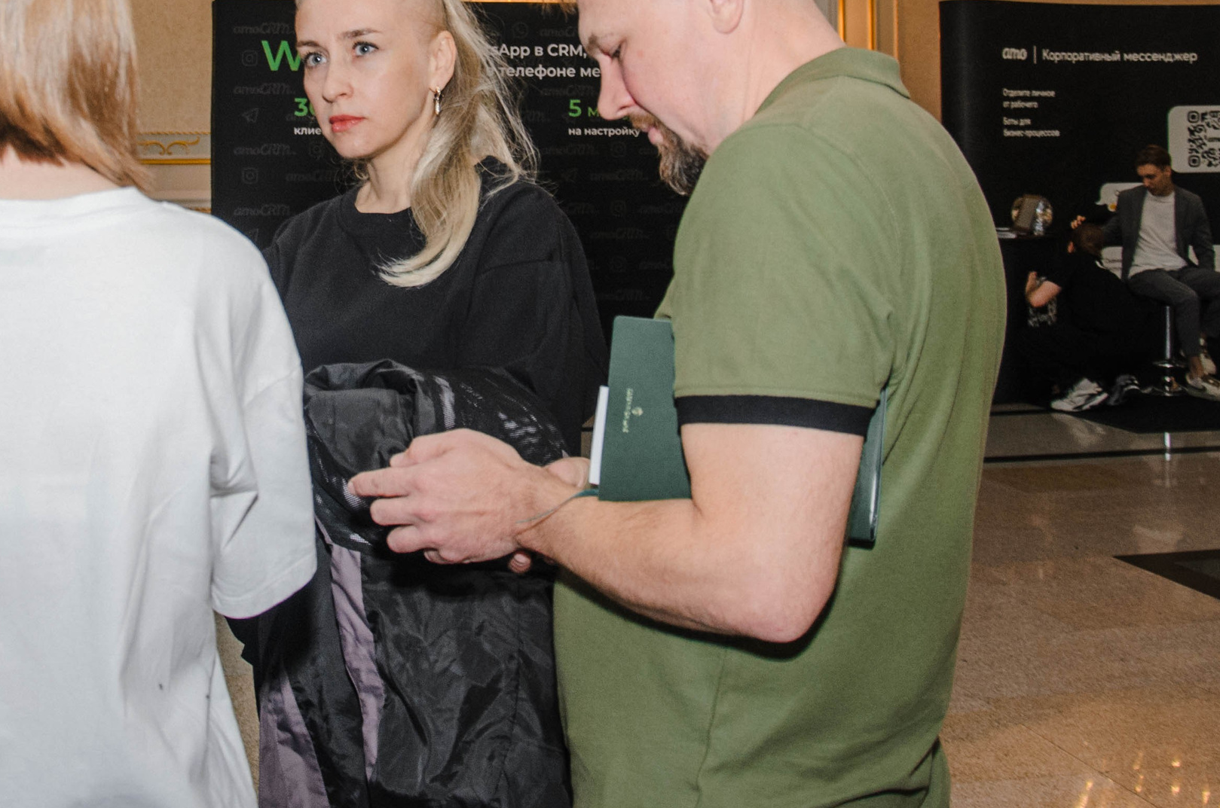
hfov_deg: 34.7
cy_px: 74
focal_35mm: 57
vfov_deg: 23.1
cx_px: 390
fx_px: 1928
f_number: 3.5
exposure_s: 1/125
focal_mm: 18
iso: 320
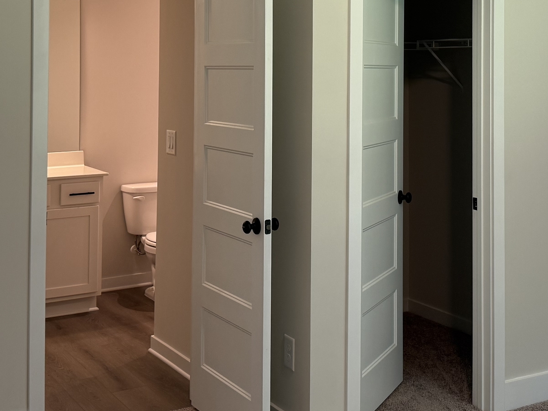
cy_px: 47
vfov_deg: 25.0
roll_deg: +0.0
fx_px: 902
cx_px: 330
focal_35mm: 57
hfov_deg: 33.7
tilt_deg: +2.1
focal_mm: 6.76
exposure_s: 1/60
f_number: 1.78
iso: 100
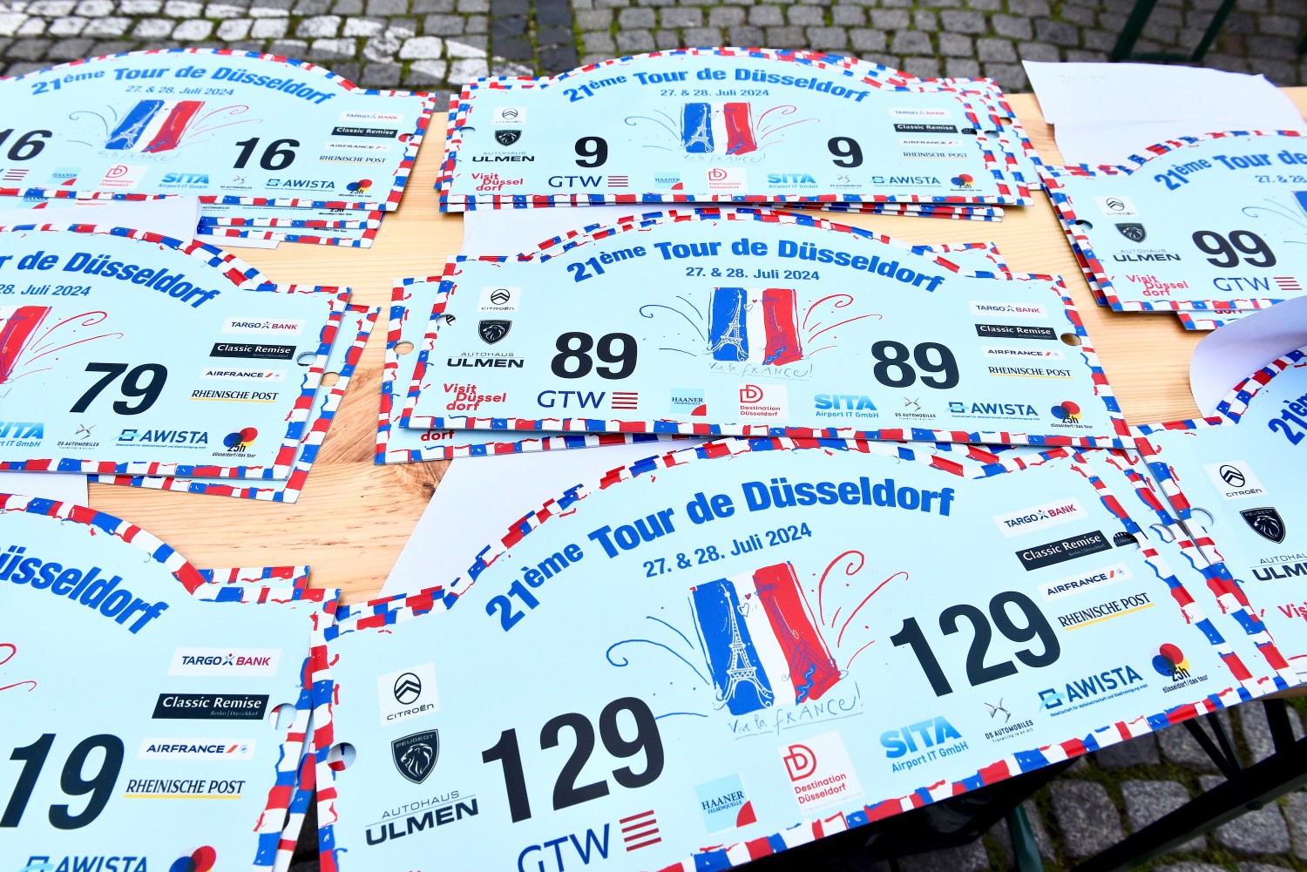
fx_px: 872
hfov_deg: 73.7
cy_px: 436
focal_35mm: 24
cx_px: 654
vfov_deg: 53.2
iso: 640
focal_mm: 24
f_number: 10
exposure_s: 1/400
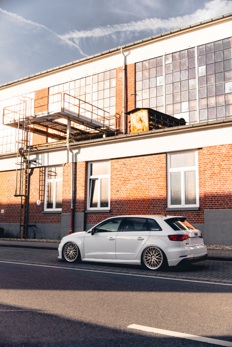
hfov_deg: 35.5
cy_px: 174
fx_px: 362
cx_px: 116
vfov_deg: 51.3
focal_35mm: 38
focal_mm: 25
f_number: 2.8
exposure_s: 1/500
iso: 125
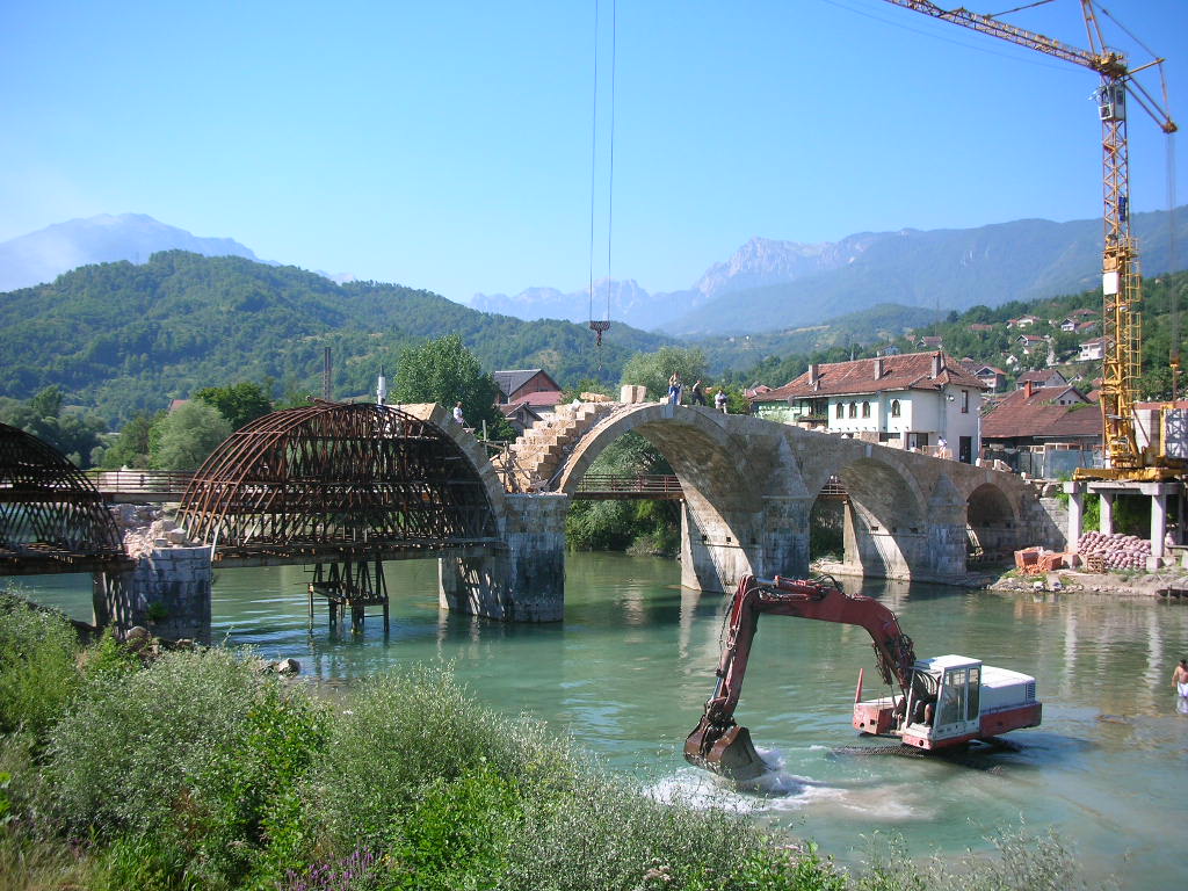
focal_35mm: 35
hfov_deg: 52.6
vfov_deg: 40.7
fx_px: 1201
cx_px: 594
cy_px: 446
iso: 50
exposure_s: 1/58.7
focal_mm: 5.8
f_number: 8.5
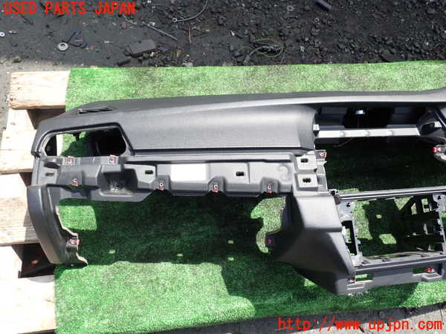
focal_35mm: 30
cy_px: 167
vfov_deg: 46.8
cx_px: 223
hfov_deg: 60.0
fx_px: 387
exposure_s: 1/400
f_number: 3.2
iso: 100
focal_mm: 5.4
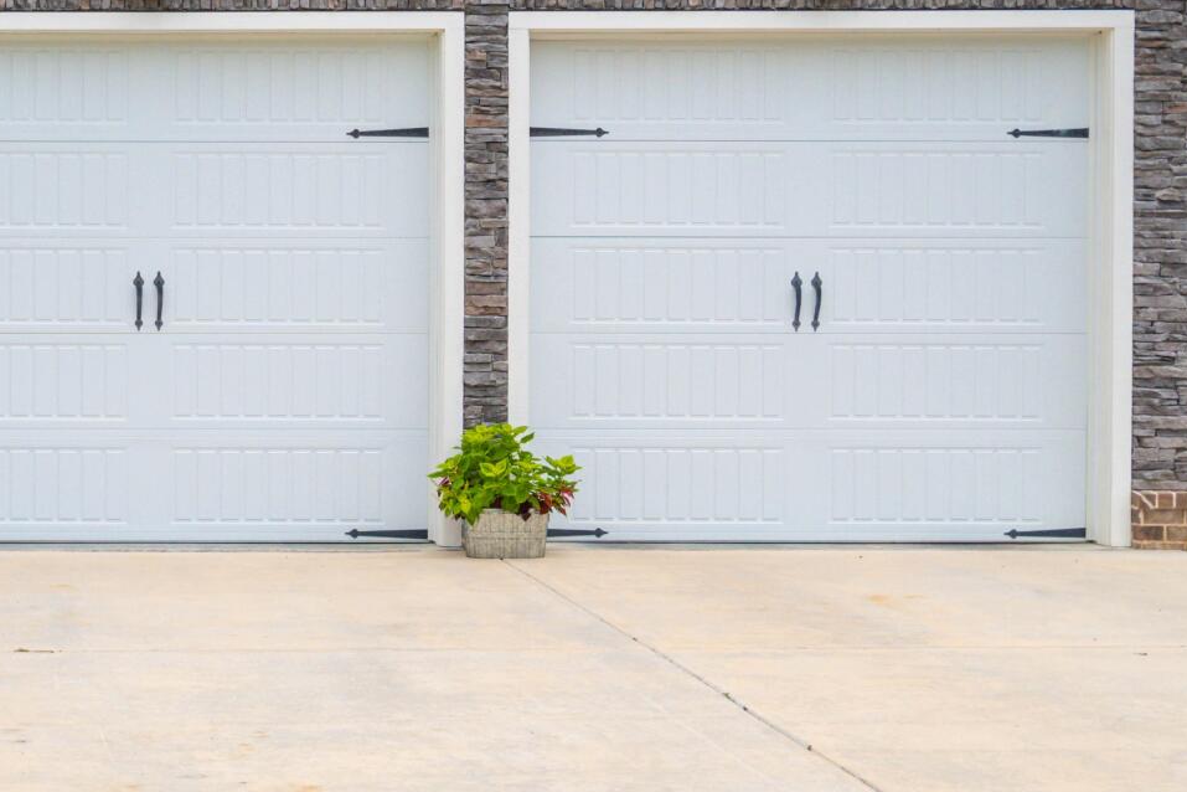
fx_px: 3099
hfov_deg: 20.9
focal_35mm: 94
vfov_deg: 14.3
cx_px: -35
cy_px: 7
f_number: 7.1
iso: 250
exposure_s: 1/1000
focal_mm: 30
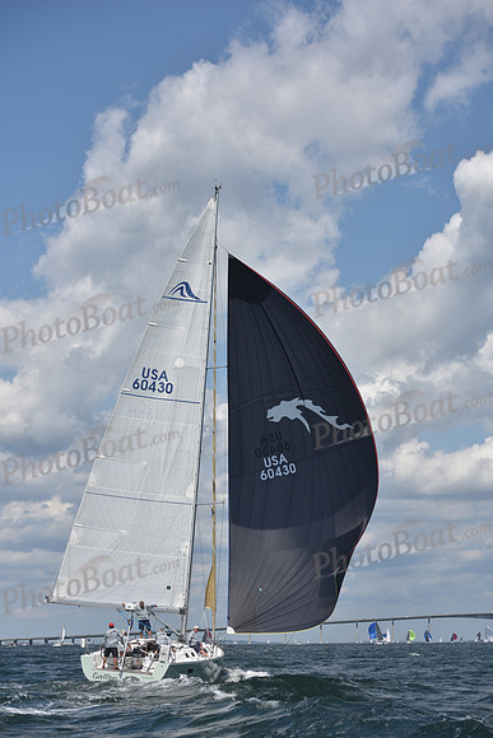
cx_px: 246
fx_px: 1437
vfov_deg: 28.8
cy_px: 369
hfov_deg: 19.5
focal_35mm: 70
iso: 250
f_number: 5.6
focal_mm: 70
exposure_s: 1/1250
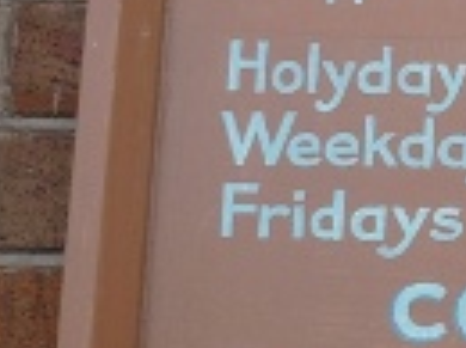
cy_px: 72
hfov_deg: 13.5
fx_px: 1881
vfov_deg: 10.5
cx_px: 627
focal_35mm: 140
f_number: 2.8
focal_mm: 5
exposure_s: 1/100
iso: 80
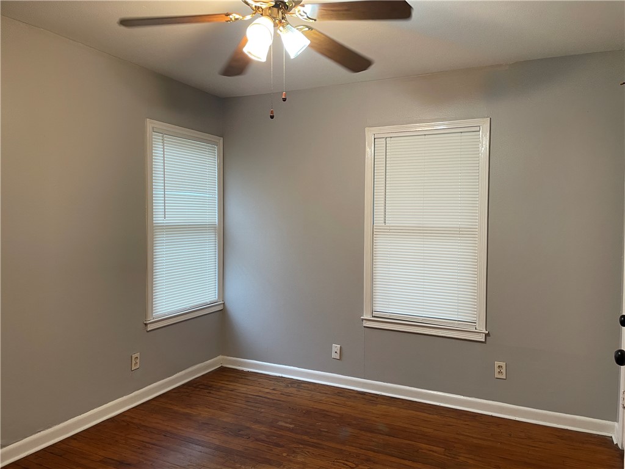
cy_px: 234
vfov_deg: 53.1
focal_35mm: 26
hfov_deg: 67.3
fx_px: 469
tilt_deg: -2.3
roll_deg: -0.3
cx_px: 312
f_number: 1.6
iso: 80
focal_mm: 4.2
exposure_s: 1/60
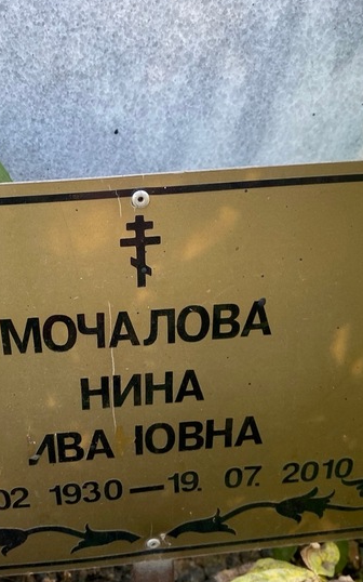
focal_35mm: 41
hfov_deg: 30.9
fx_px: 649
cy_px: 309
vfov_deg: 48.2
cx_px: 113
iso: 80
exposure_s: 1/121
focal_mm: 4.25
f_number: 1.8
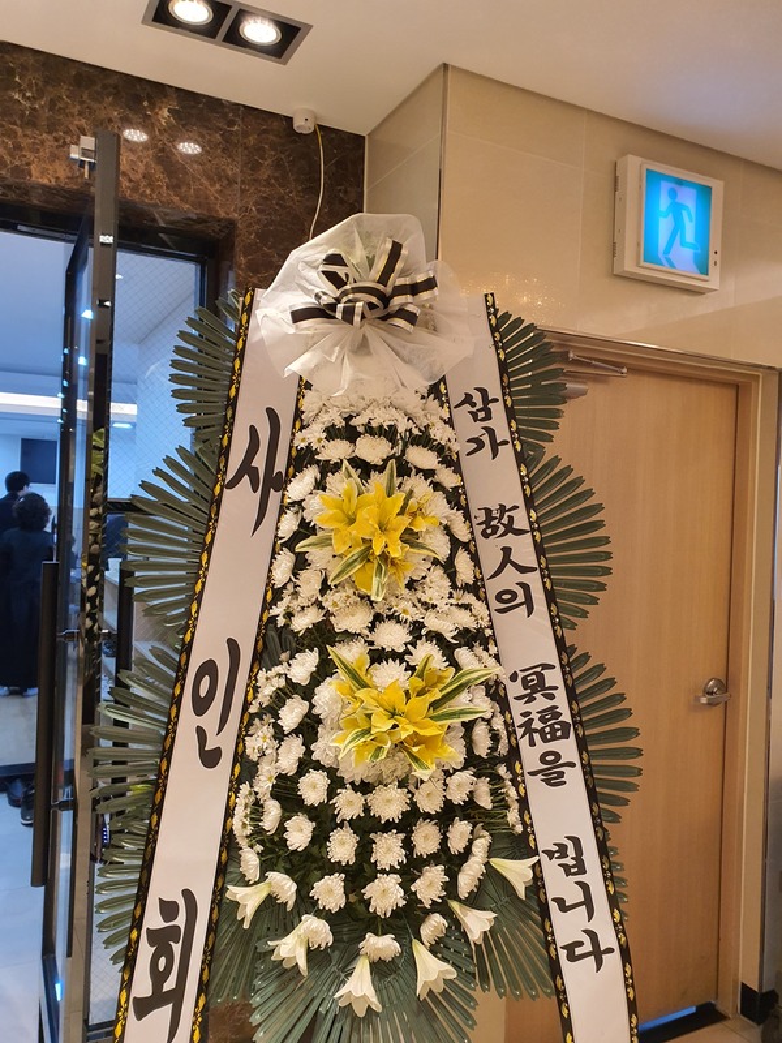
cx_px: 391
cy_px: 522
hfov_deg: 53.1
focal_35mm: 26
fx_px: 783
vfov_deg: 67.3
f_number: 2.4
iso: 250
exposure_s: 1/120
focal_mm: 4.3
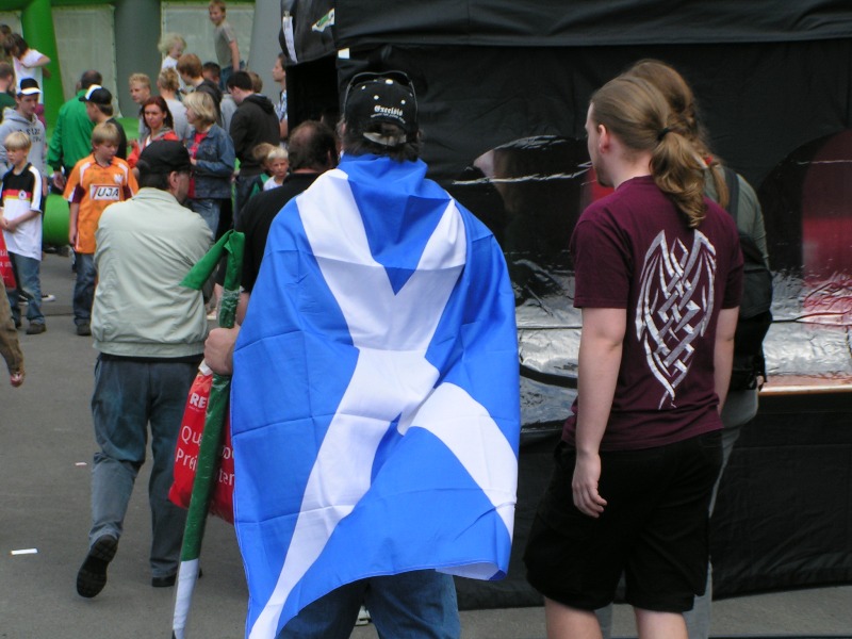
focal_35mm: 95
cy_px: 320
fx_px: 2338
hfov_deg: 20.7
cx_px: 426
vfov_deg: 15.6
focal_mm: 14.5
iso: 50
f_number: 5.6
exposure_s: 1/320
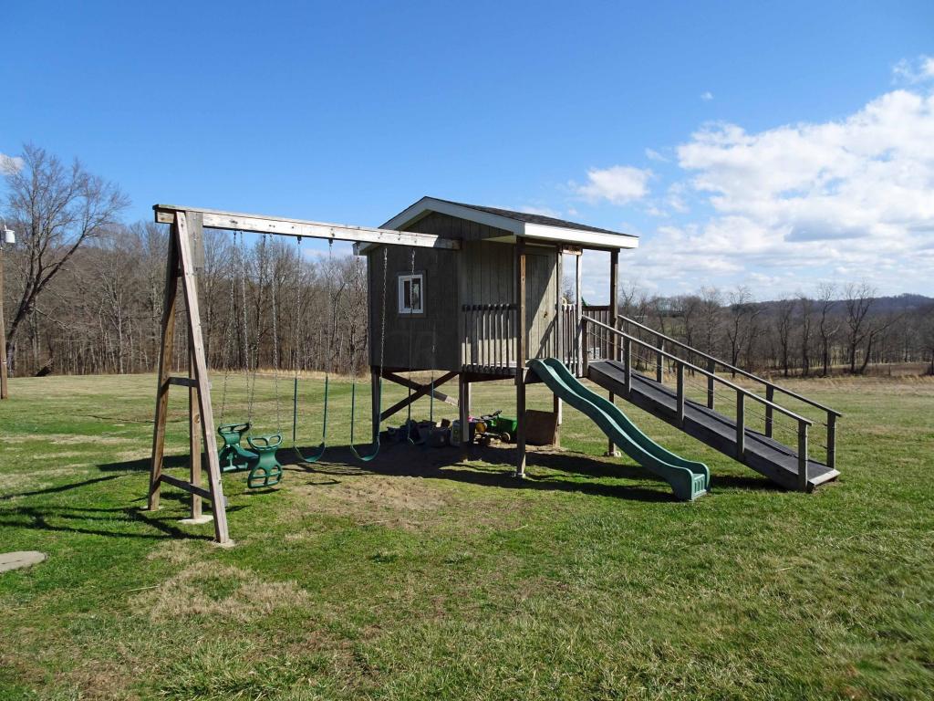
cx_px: 467
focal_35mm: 24
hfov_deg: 71.6
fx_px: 648
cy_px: 350
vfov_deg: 56.8
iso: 80
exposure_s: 1/800
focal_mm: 4.1
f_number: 3.5
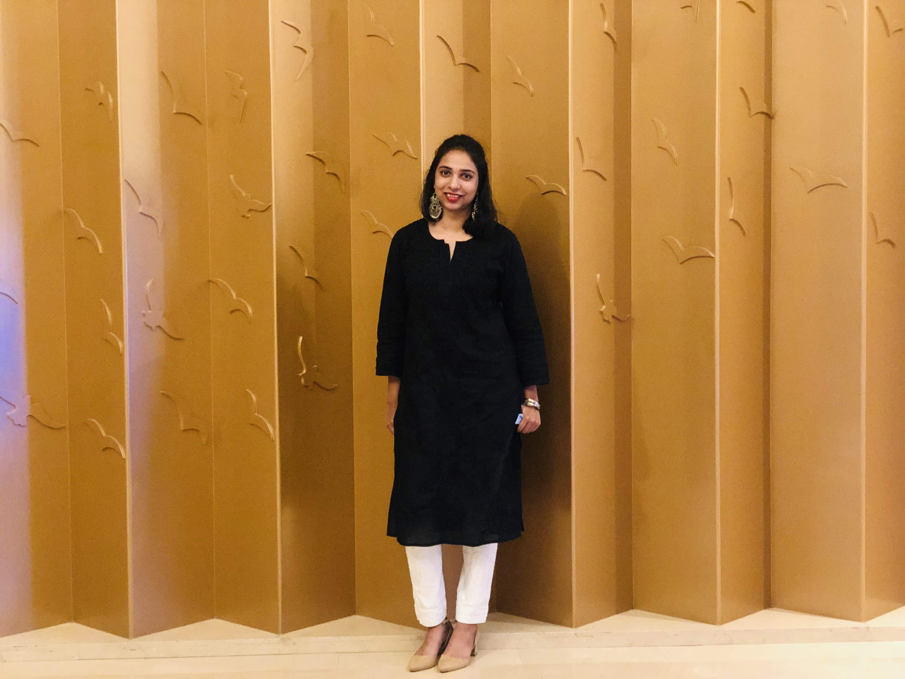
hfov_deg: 36.8
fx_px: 1359
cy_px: 340
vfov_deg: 28.0
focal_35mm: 52
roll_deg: +1.3
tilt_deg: -3.2
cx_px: 452
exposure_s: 1/8
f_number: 2.4
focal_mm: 6
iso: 200
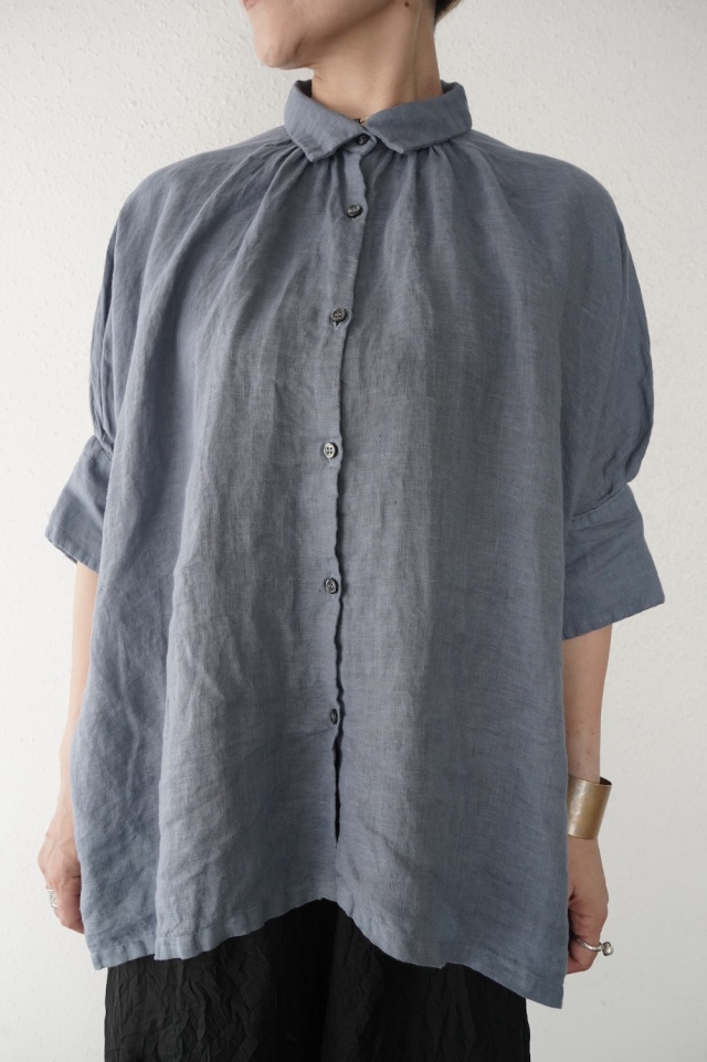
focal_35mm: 32
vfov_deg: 58.8
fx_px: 944
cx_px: 354
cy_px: 531
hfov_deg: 41.1
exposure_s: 1/80
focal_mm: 32
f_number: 8
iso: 5000
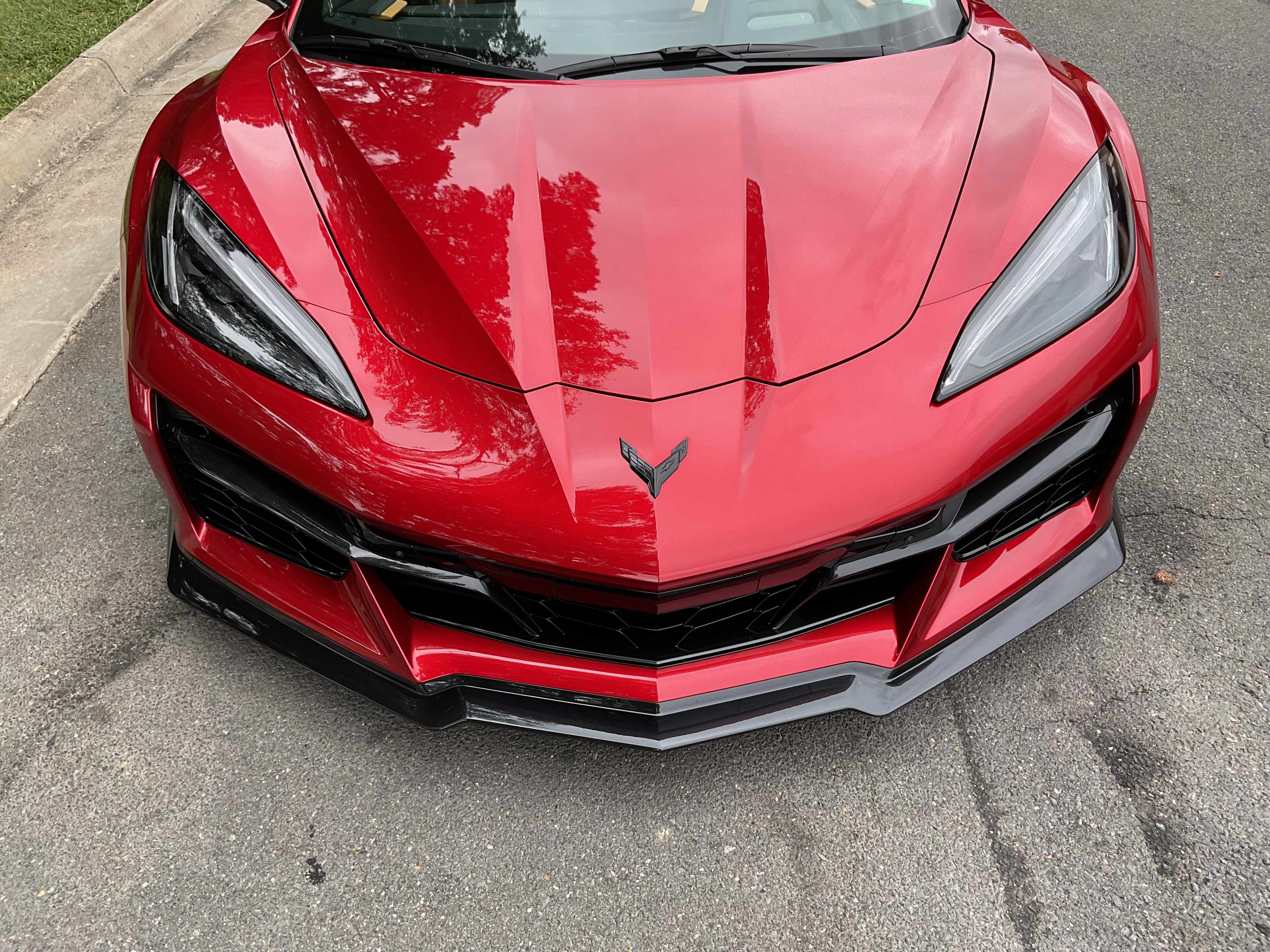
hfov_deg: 61.7
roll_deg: -1.3
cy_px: 476
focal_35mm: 29
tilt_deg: -38.5
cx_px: 635
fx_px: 1064
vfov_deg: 48.2
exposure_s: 1/253
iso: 16
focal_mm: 3
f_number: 1.8
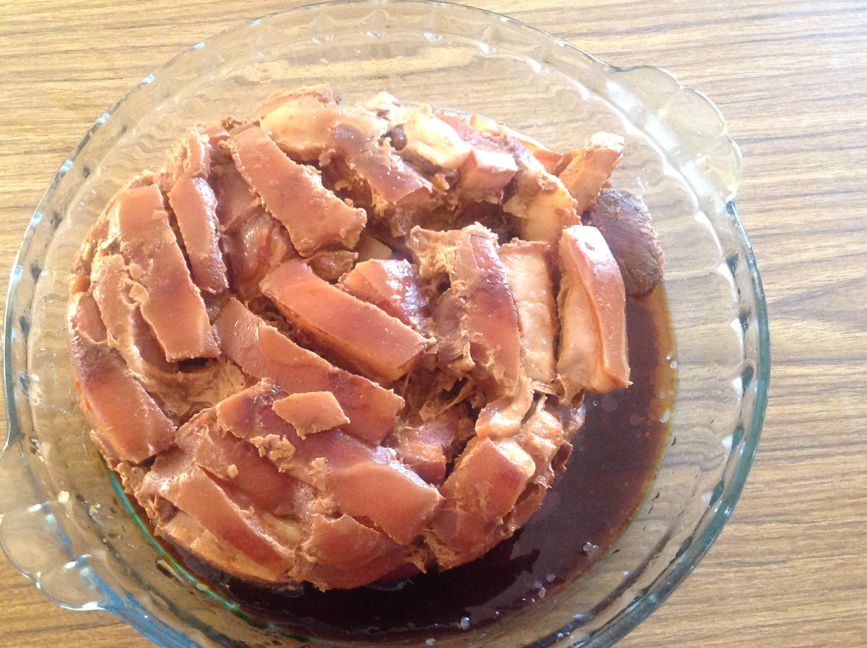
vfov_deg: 30.8
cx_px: 364
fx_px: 1176
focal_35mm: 47
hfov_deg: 40.4
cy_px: 362
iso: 320
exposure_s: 1/15
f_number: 2.4
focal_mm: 4.28
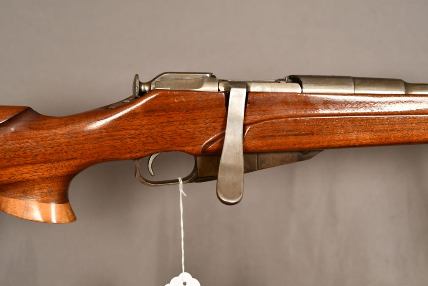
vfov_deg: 15.2
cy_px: 143
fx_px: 1070
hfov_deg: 22.6
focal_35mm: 90
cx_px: 214
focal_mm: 60
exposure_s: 1/250
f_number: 3.2
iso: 1800
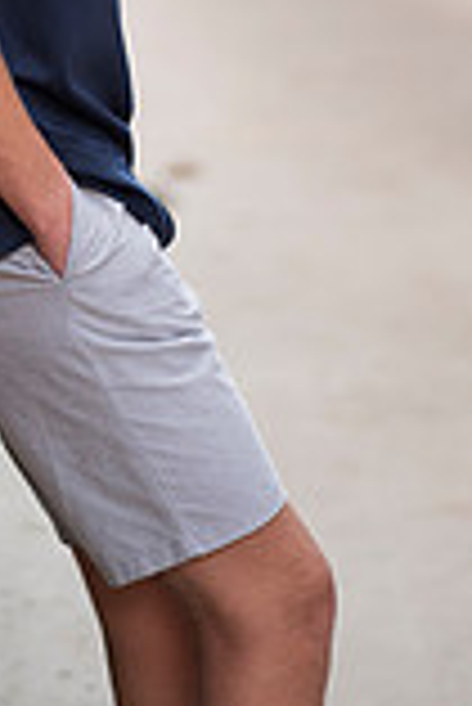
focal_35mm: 244
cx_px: 27
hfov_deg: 5.6
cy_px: -85
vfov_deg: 8.4
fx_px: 4788
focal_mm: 85
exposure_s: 1/320
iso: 100
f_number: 1.8
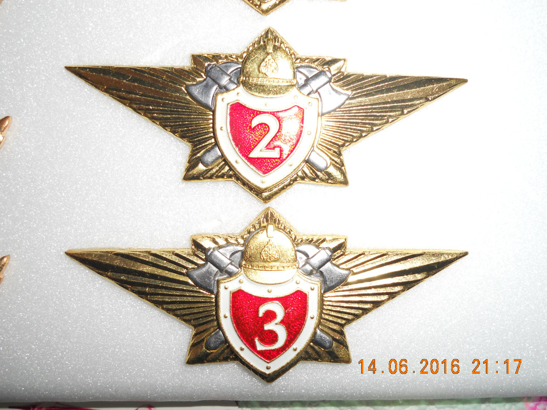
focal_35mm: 32
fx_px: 506
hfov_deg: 56.8
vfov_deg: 44.2
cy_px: 205
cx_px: 274
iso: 80
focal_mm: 5.8
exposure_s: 1/25
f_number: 8.8
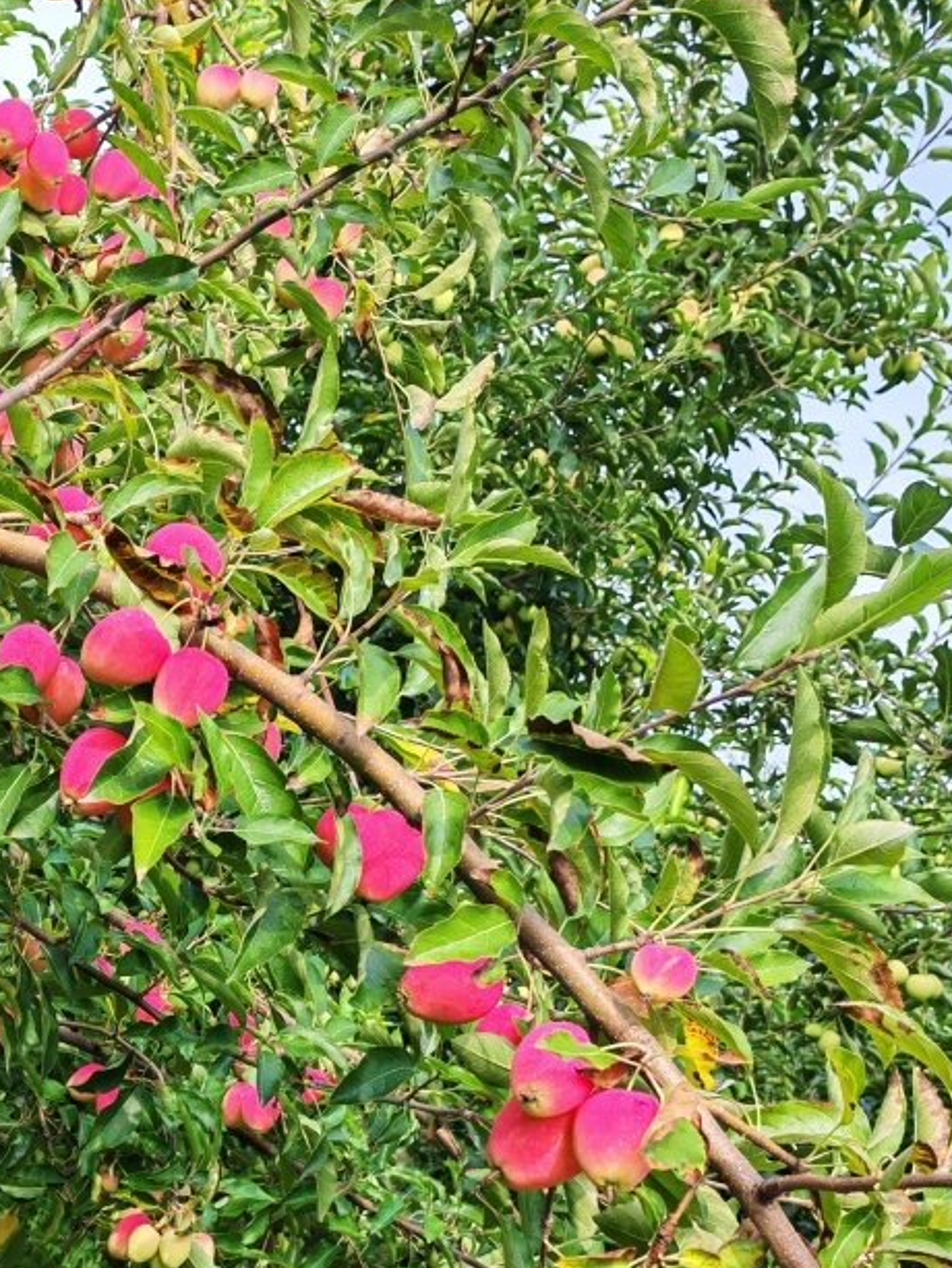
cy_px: 915
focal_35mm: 47
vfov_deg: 39.6
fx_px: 1723
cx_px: 205
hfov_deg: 30.2
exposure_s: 1/1300
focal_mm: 5.52
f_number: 1.95
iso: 50
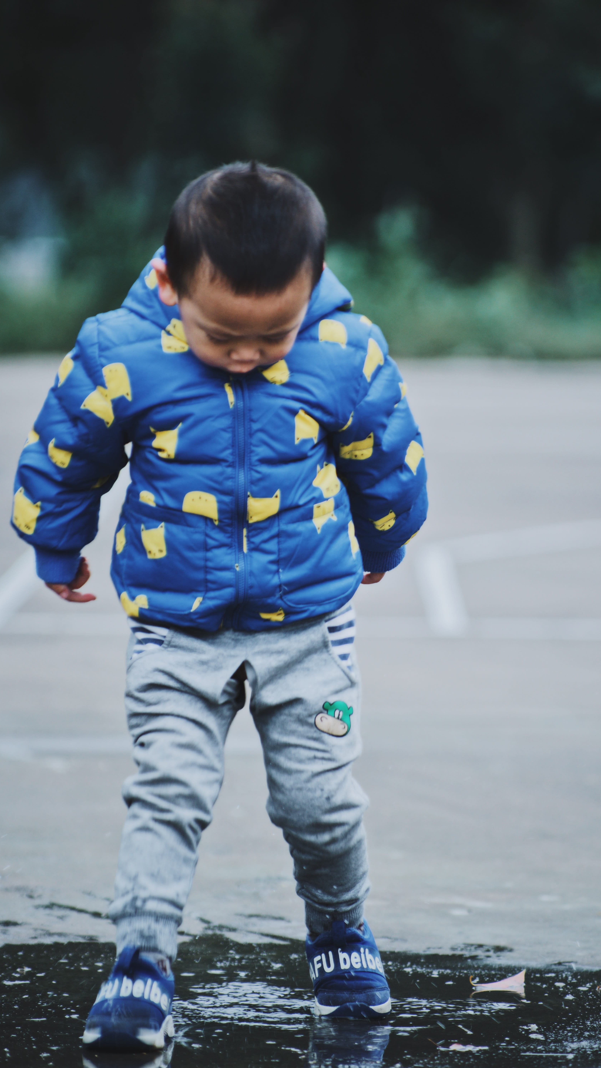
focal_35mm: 212
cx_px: 331
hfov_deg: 5.7
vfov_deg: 10.2
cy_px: 534
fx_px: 6006
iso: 200
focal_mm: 135
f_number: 2.8
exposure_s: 1/200
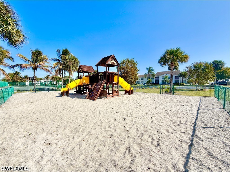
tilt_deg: -3.4
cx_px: 115
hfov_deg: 102.1
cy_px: 86
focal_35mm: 14
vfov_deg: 85.7
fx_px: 93
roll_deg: +1.0
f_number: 2.2
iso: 20
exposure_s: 1/1431
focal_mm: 2.22
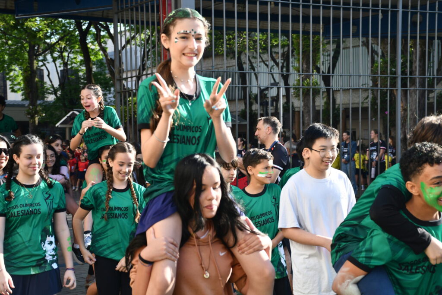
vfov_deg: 20.3
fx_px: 823
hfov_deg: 30.1
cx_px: 221
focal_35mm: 67
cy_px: 148
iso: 200
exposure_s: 1/250
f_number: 6.3
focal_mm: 45
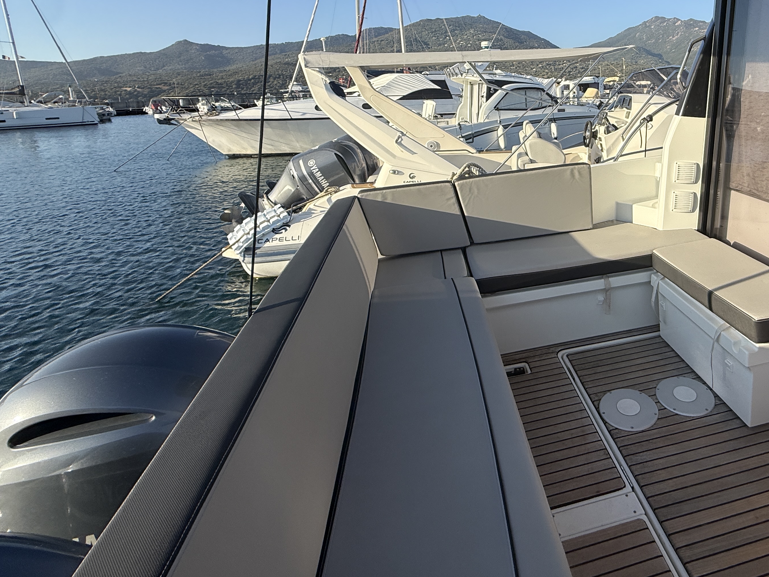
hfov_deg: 75.8
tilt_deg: -6.8
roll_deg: +2.1
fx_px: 467
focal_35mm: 21
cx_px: 530
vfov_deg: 60.2
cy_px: 148
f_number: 2.2
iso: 50
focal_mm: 2.22
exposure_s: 1/1698
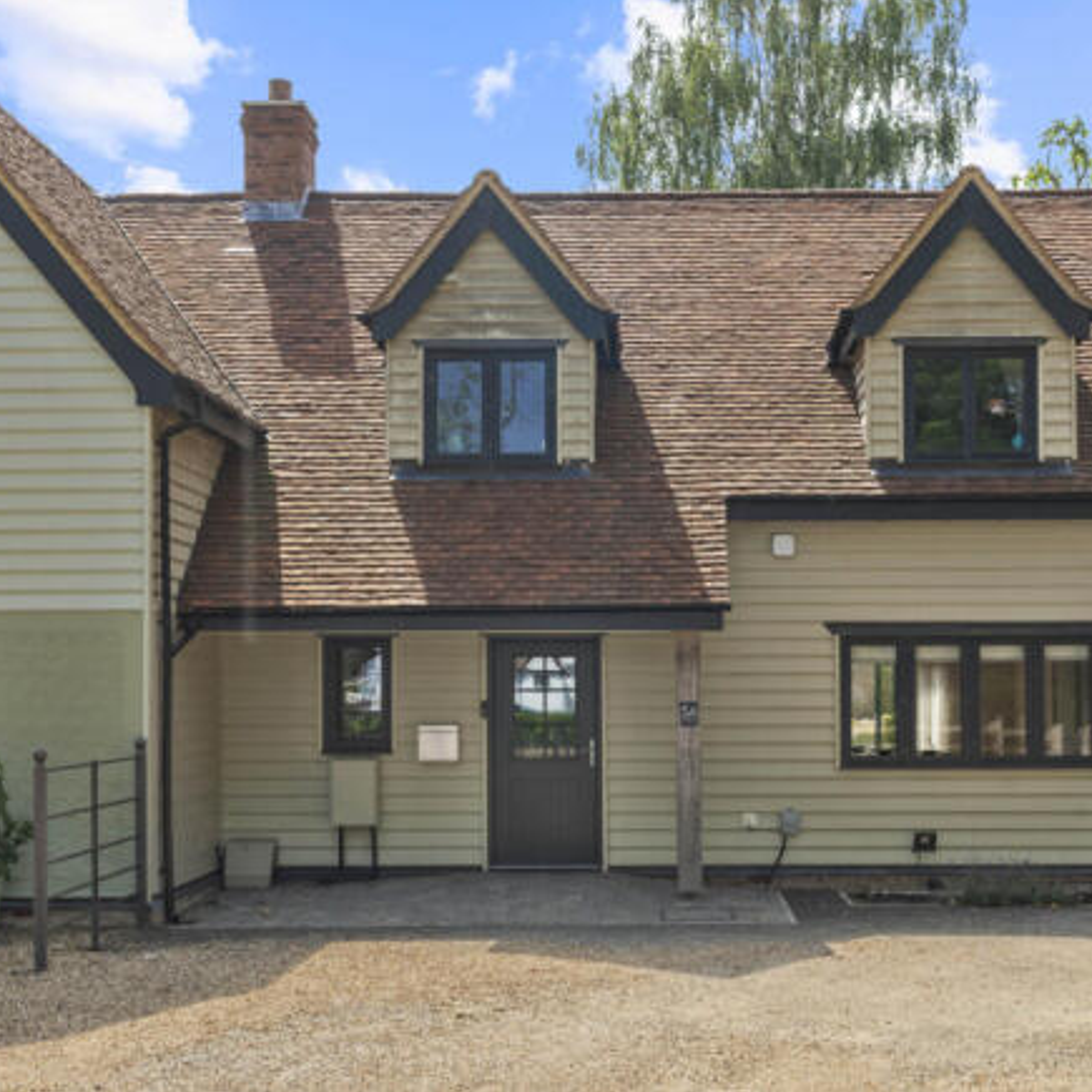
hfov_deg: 40.2
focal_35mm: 42
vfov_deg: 40.3
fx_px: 1486
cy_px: 546
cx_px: 649
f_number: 8
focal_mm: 32.5
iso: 320
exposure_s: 1/160
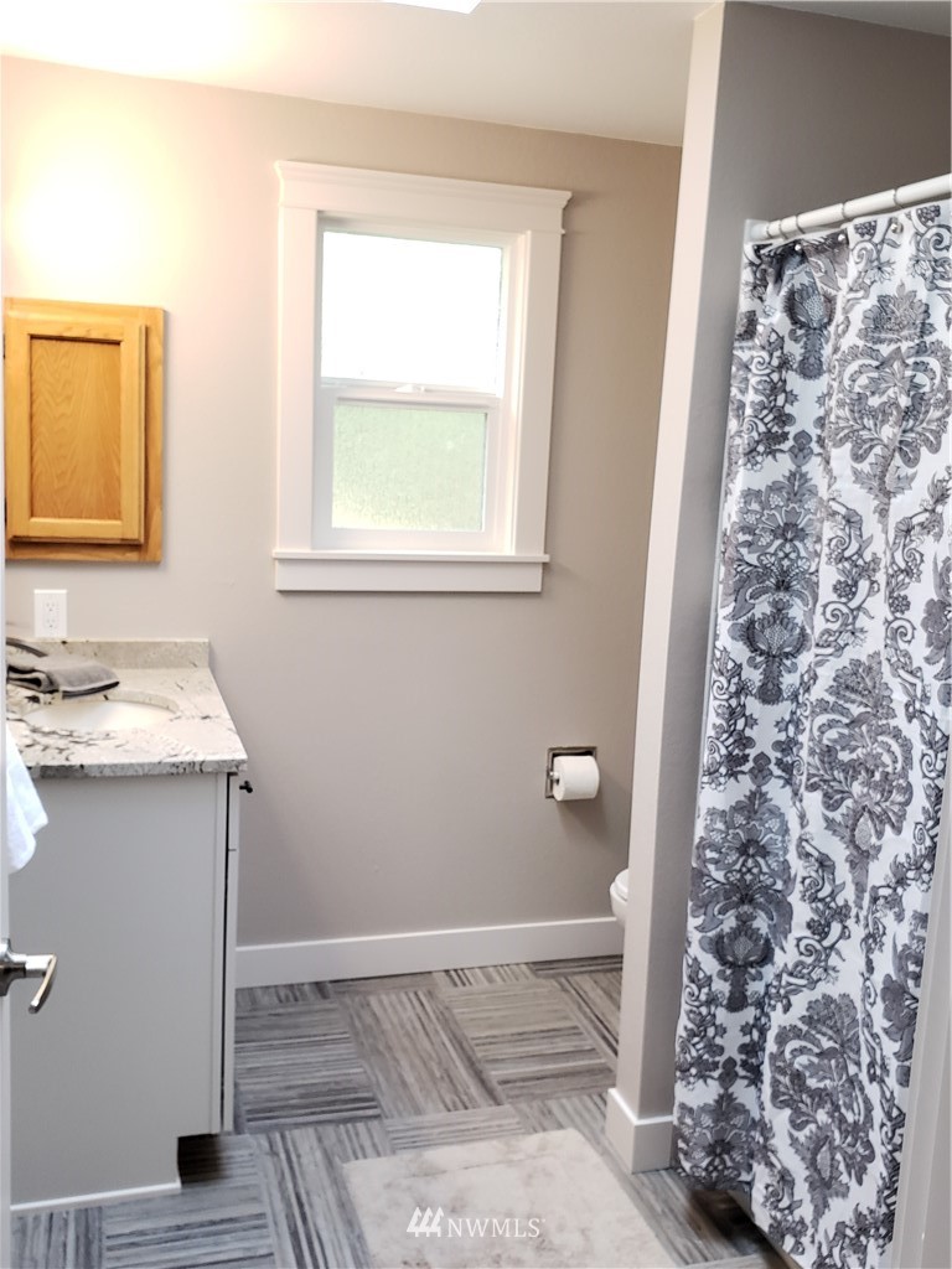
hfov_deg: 53.1
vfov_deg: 67.3
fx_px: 953
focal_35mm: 26
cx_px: 476
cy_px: 634
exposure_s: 1/60
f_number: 2.4
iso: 250
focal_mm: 4.3
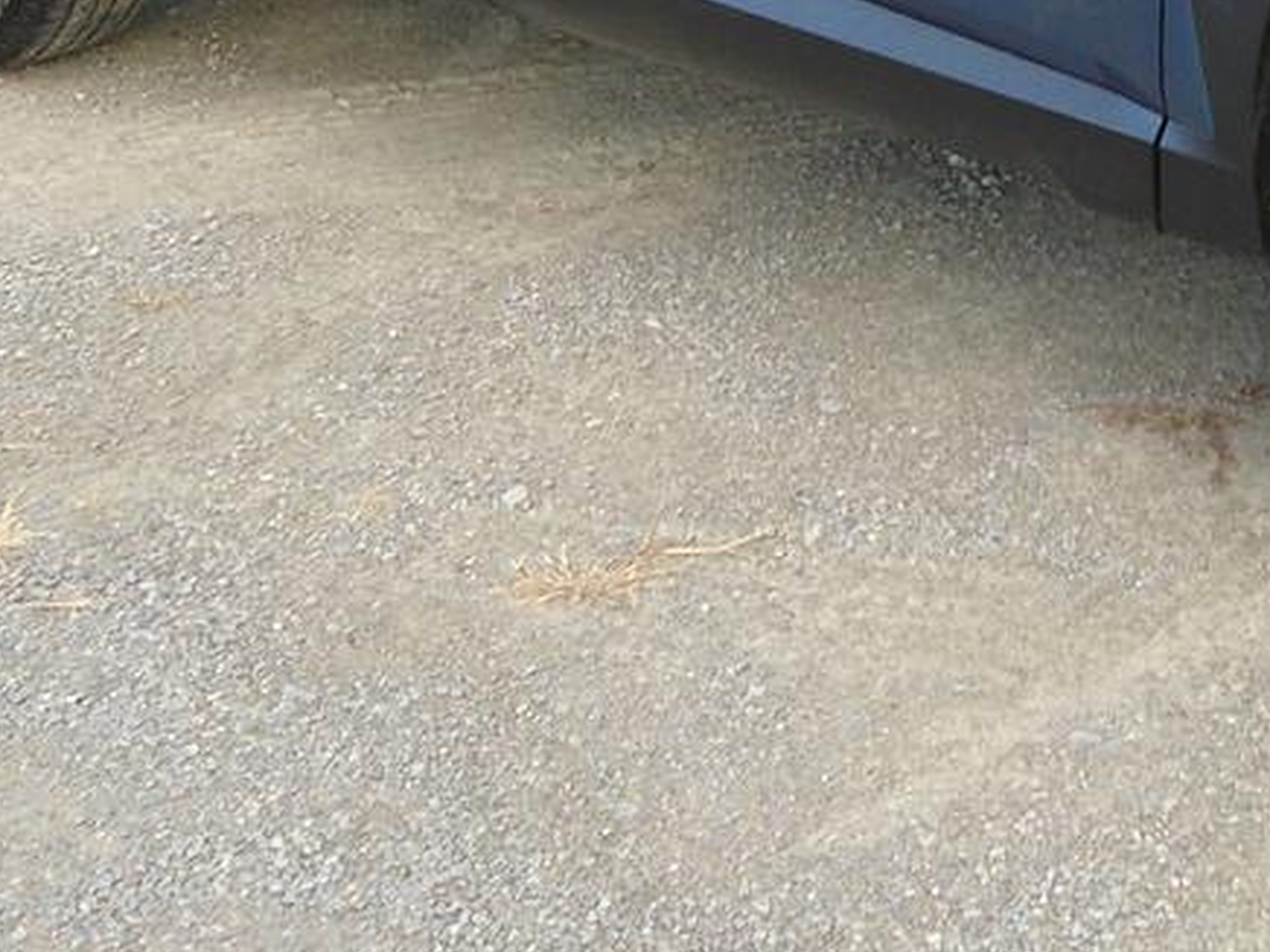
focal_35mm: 91
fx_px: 3339
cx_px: 1308
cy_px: -282
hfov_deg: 20.7
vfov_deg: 15.5
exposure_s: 1/60
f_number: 3.5
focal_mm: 5.5
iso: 100
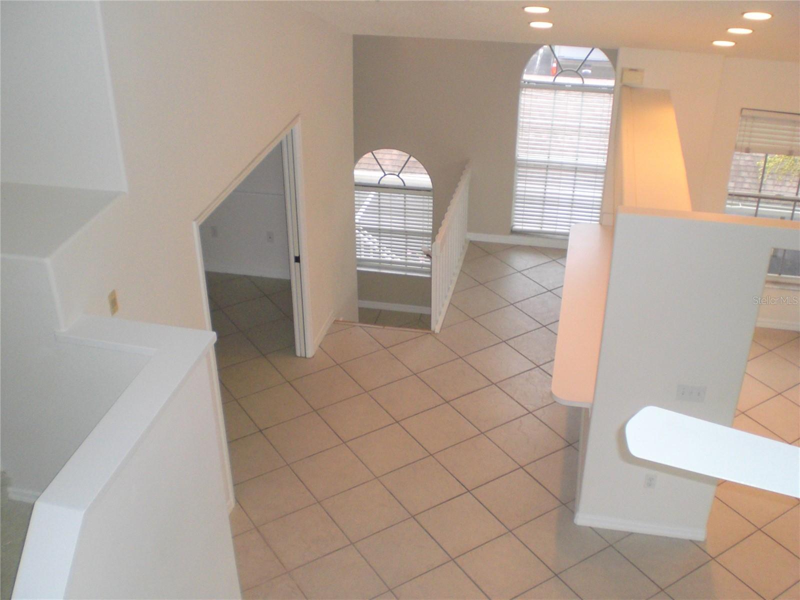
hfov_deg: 49.0
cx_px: 400
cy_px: 300
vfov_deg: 37.7
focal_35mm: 38
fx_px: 878
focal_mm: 6.3
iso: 200
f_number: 3.1
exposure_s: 1/60
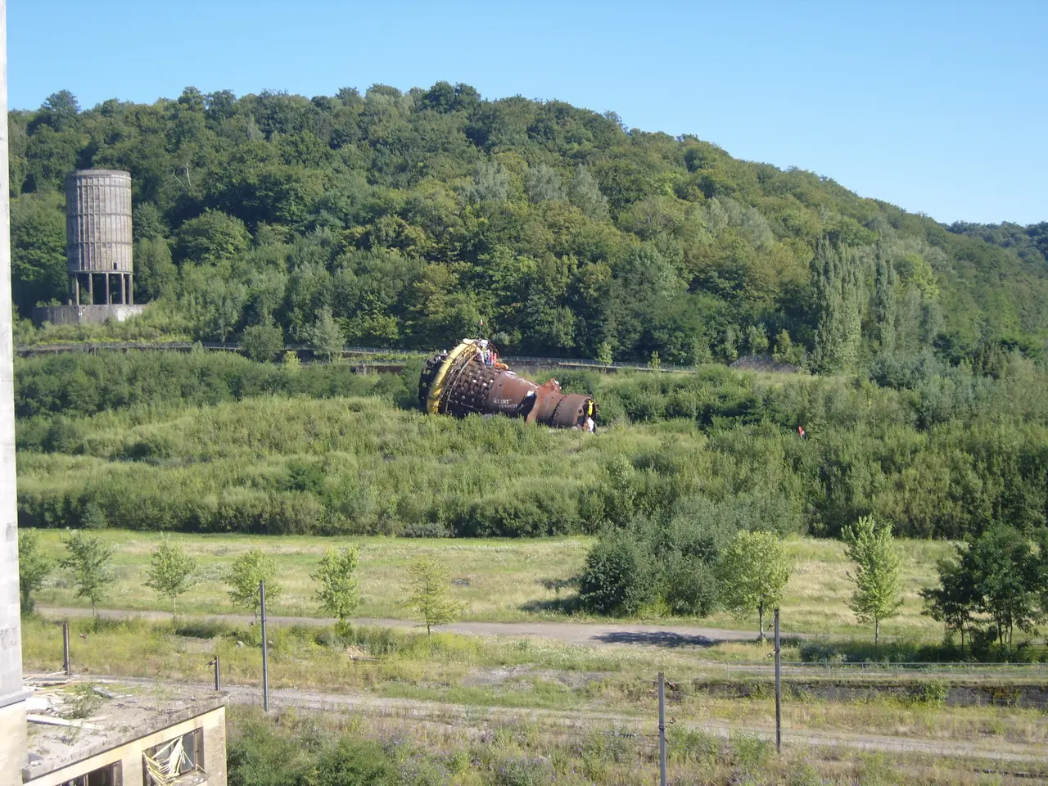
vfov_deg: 27.5
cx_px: 524
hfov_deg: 36.2
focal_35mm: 53
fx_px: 1605
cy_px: 393
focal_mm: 11
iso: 80
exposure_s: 1/90
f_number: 8.8
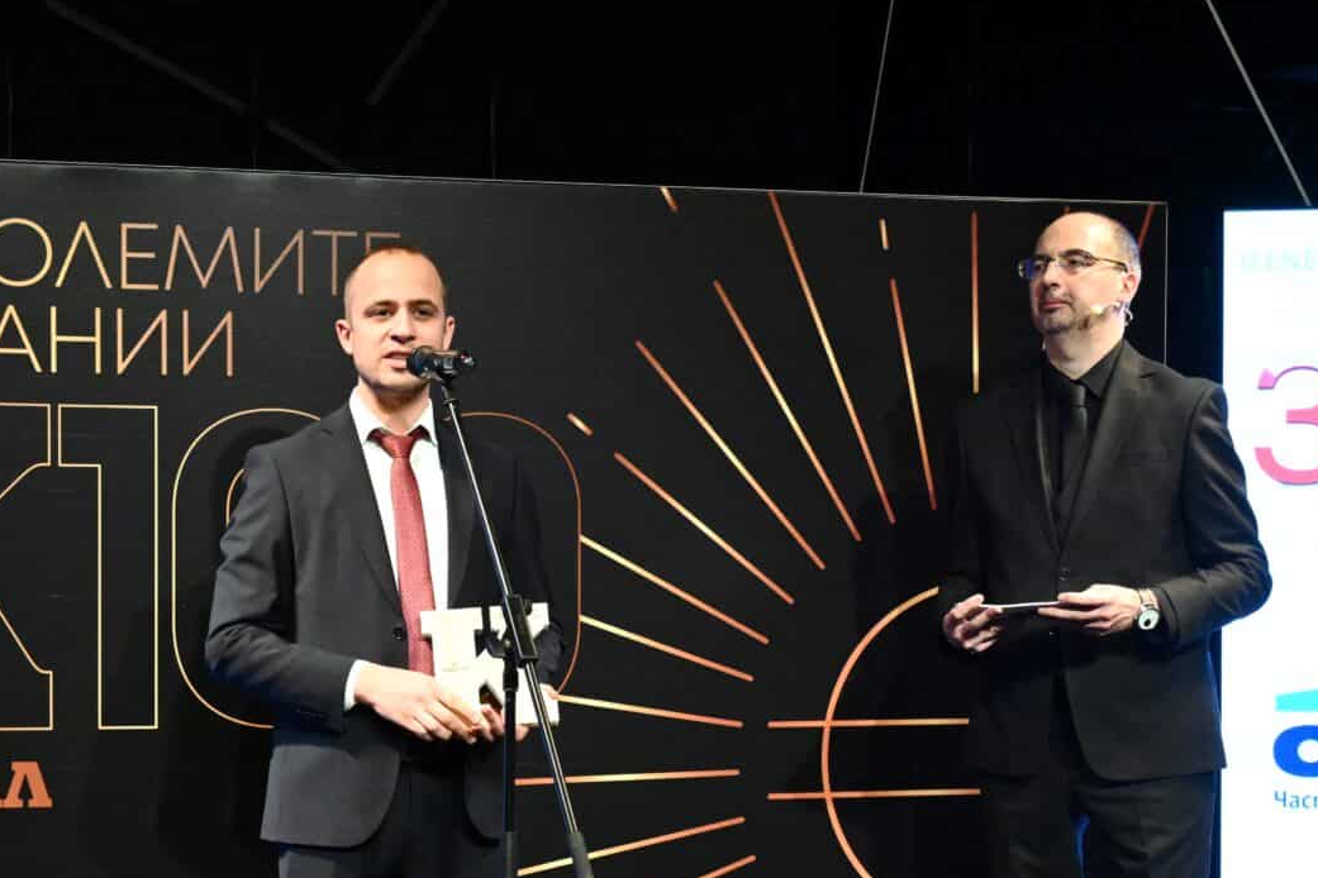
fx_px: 2196
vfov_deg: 22.5
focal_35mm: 60
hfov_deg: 32.8
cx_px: 341
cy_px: 604
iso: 8000
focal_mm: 30.5
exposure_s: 1/200
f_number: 5.6
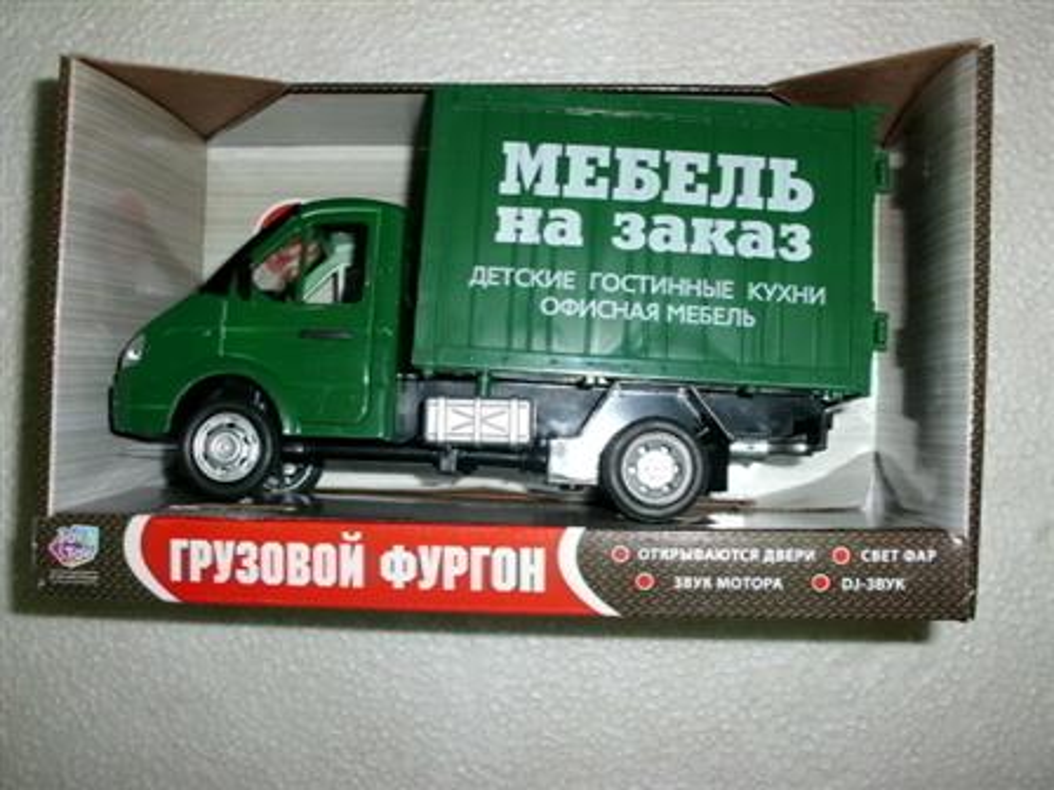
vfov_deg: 39.7
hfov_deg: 51.4
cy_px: 395
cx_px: 527
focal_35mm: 36
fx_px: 1096
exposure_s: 1/60
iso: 100
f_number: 2.9
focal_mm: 6.3
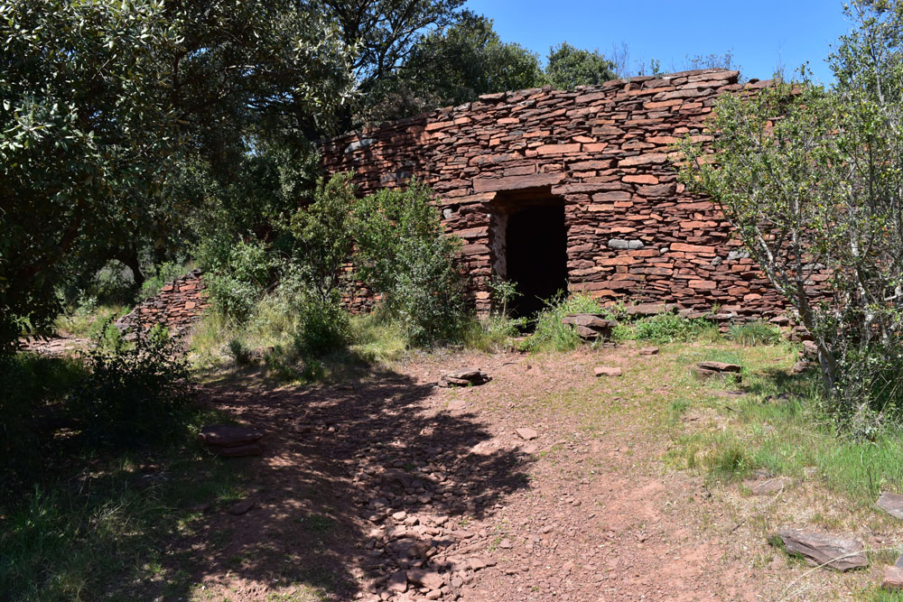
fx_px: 677
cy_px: 301
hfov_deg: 67.4
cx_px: 452
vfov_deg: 47.9
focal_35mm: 27
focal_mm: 18
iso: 400
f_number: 11
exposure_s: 1/400
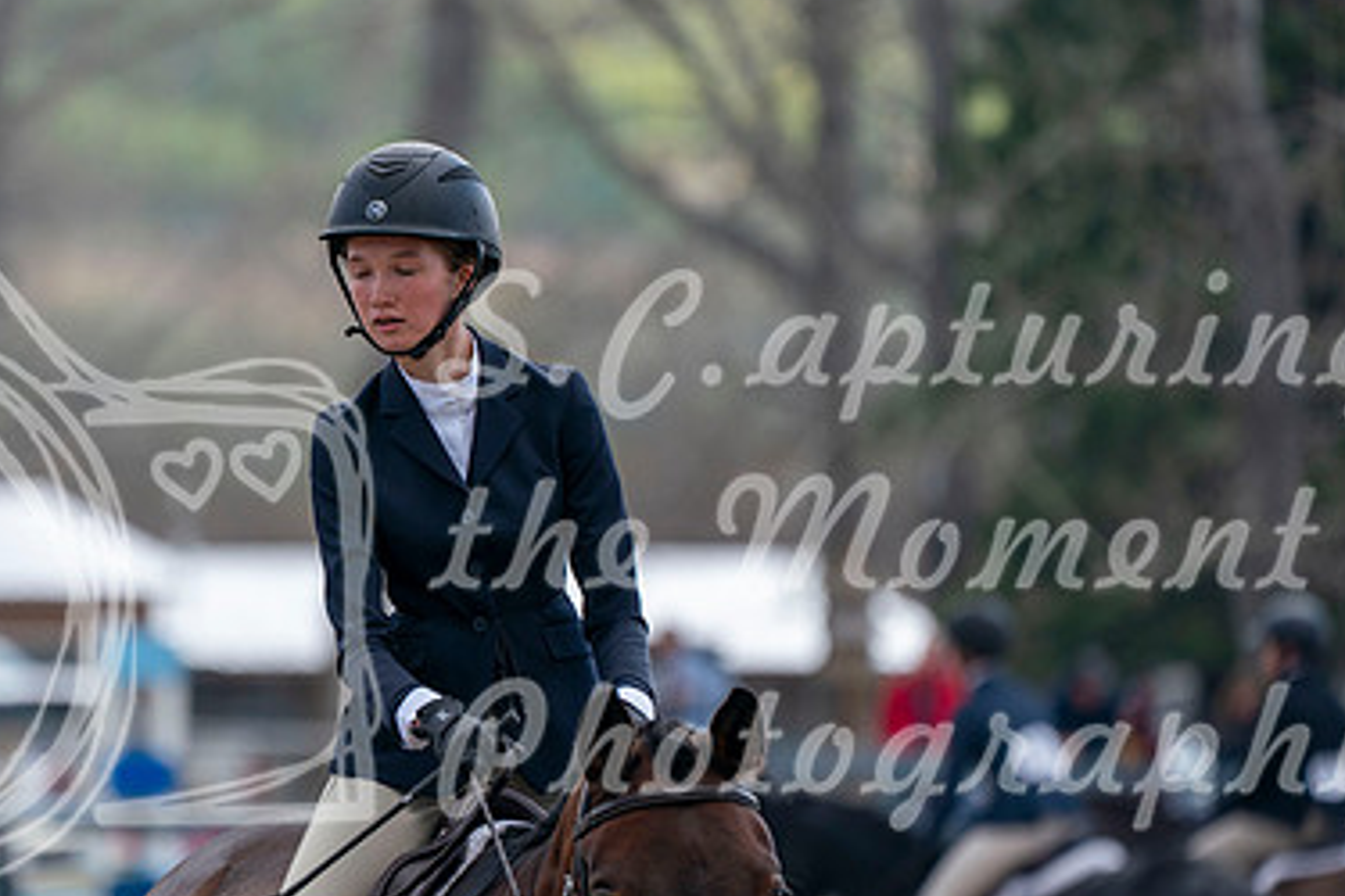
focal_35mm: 619
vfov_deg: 2.2
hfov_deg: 3.3
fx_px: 23125
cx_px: 369
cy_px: 550
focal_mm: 400
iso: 250
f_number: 5.6
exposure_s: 1/500
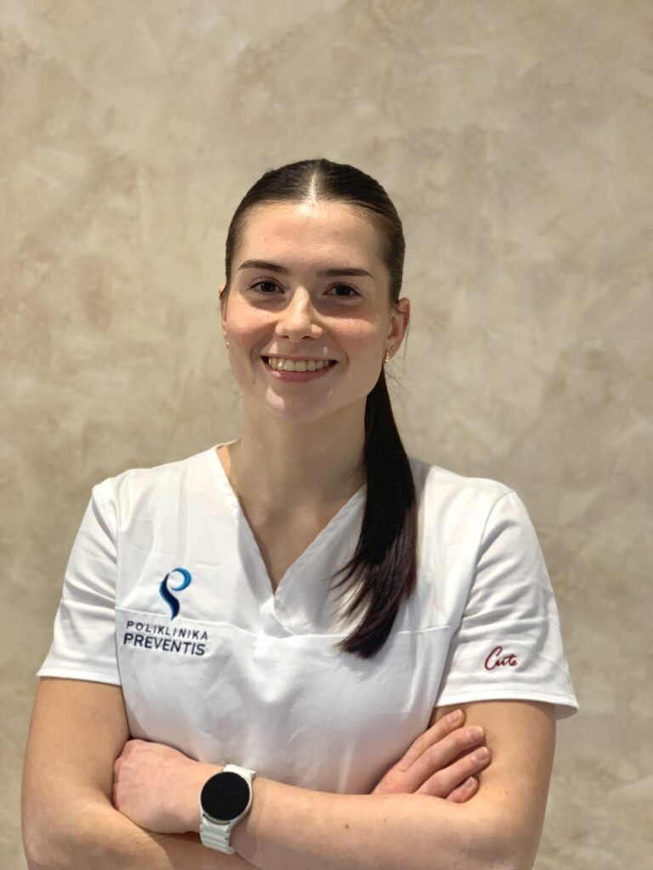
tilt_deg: -7.8
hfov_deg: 28.0
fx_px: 1308
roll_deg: -0.7
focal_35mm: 52
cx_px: 326
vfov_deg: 36.8
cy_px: 435
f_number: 2.4
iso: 80
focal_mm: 6
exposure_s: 1/50
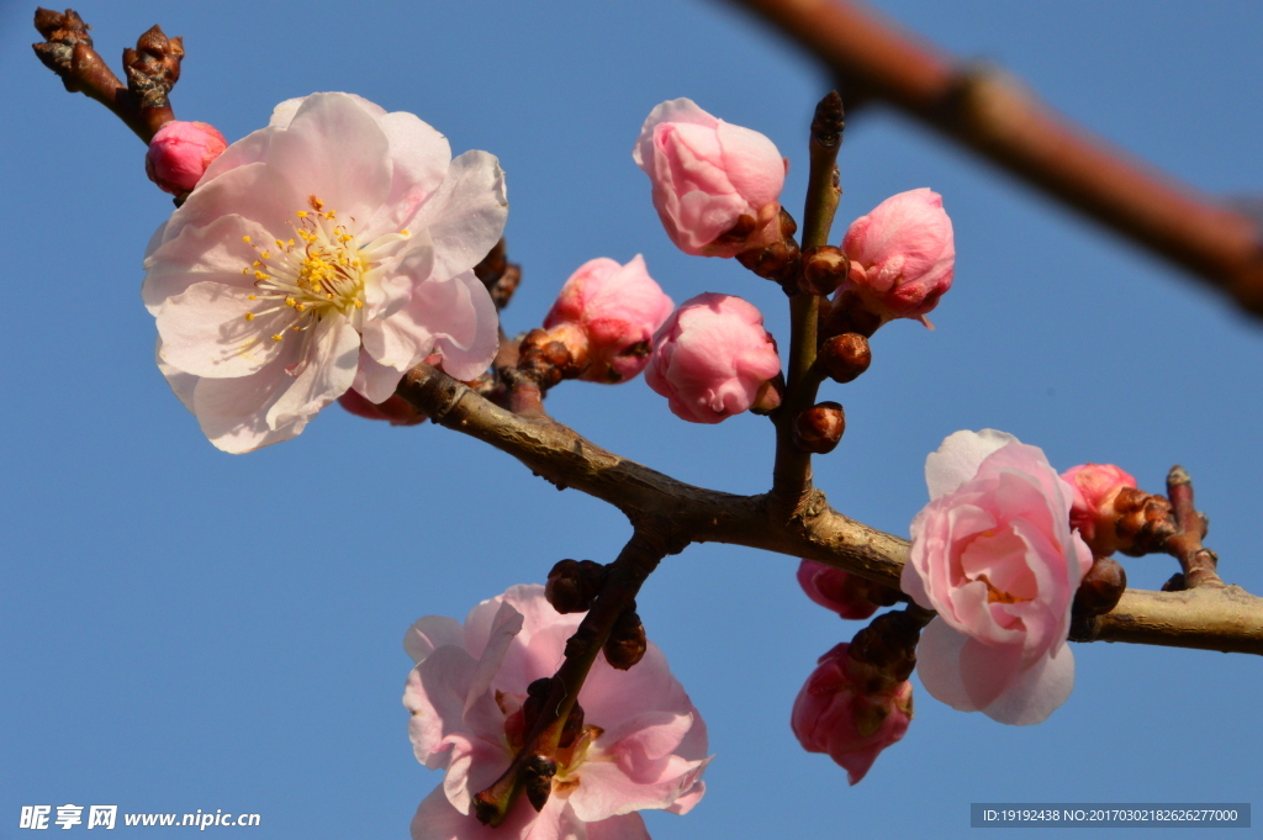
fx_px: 15774
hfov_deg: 4.6
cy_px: 420
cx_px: 632
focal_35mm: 450
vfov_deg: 3.1
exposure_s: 1/250
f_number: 20
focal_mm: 300
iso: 640
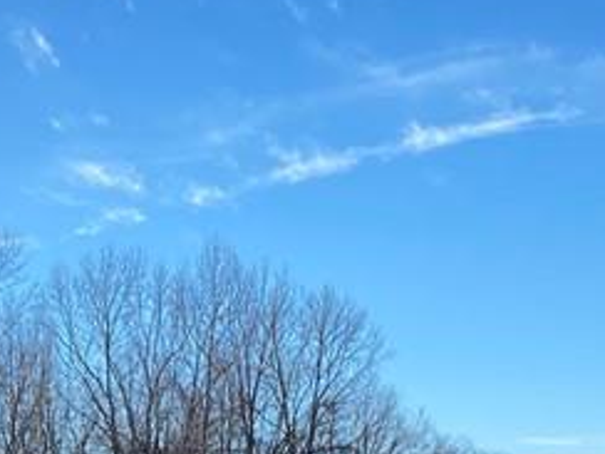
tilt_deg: -5.7
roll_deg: -1.1
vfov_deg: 12.6
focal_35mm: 109
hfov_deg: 17.6
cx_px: 0
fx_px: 1905
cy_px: 762
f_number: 1.8
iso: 32
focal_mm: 4.25
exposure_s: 1/1025
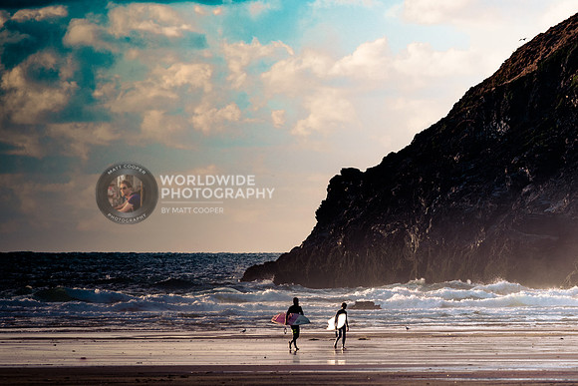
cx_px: 601
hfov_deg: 3.2
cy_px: 94
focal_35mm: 634
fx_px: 10181
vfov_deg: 2.2
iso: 64
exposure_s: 1/250
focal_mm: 300
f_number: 6.3
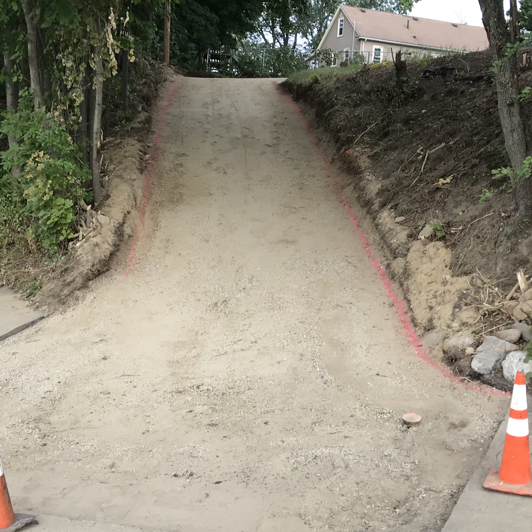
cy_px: 297
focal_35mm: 52
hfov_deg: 32.8
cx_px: 236
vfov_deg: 32.8
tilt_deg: -5.4
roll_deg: -3.0
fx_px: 904
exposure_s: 1/388
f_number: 1.8
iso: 20
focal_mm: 3.99
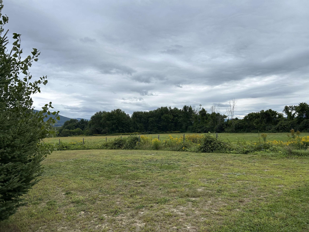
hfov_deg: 67.3
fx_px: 232
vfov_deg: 53.1
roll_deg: +0.4
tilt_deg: +0.1
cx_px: 154
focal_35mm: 26
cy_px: 116
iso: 50
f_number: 1.5
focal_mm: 5.7
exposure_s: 1/3968
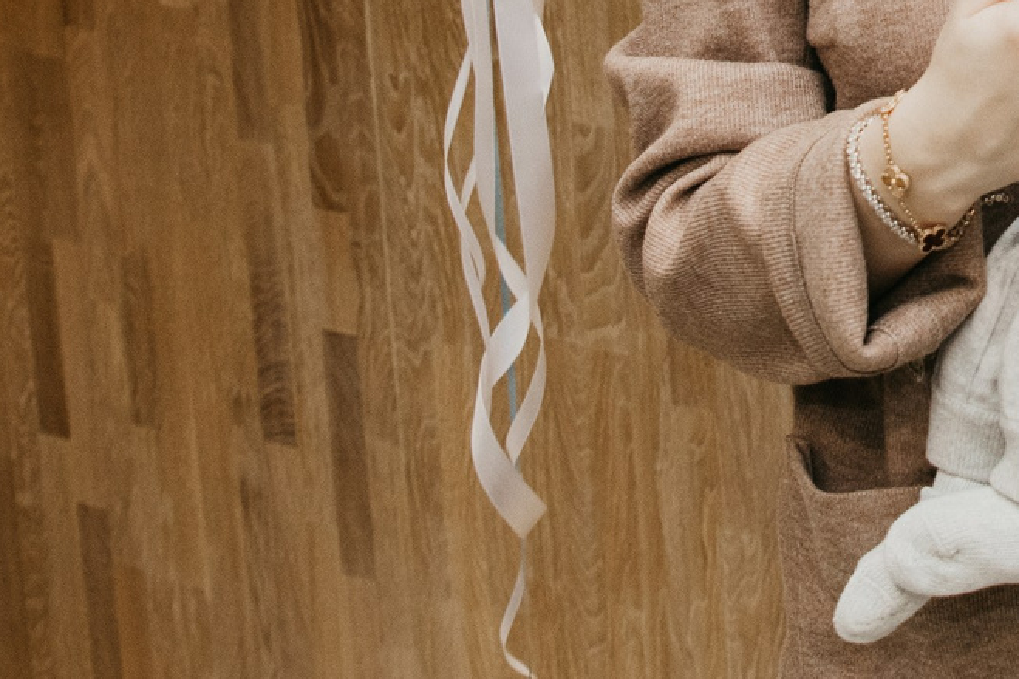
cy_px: -491
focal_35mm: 101
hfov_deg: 19.0
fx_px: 2858
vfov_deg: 12.5
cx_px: 1265
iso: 640
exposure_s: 1/160
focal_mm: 26
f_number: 4
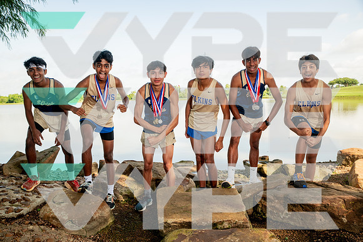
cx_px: 182
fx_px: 323
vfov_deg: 41.1
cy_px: 121
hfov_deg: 58.7
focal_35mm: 32
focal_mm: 32
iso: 200
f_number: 7.1
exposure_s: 1/200
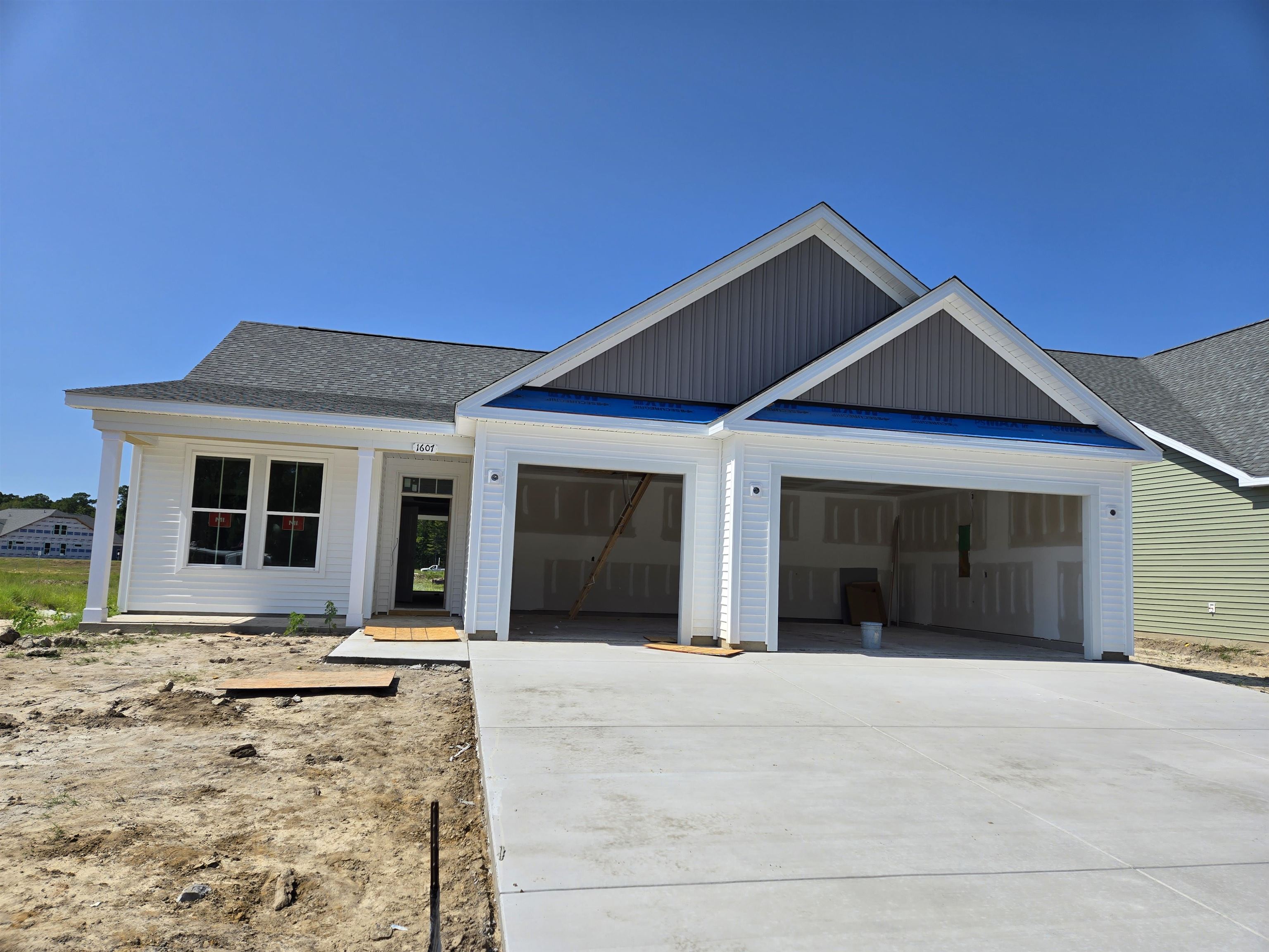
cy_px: 476
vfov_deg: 58.9
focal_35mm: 23
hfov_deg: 73.9
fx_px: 843
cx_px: 634
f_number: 1.8
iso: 25
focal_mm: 5.4
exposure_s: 1/2708
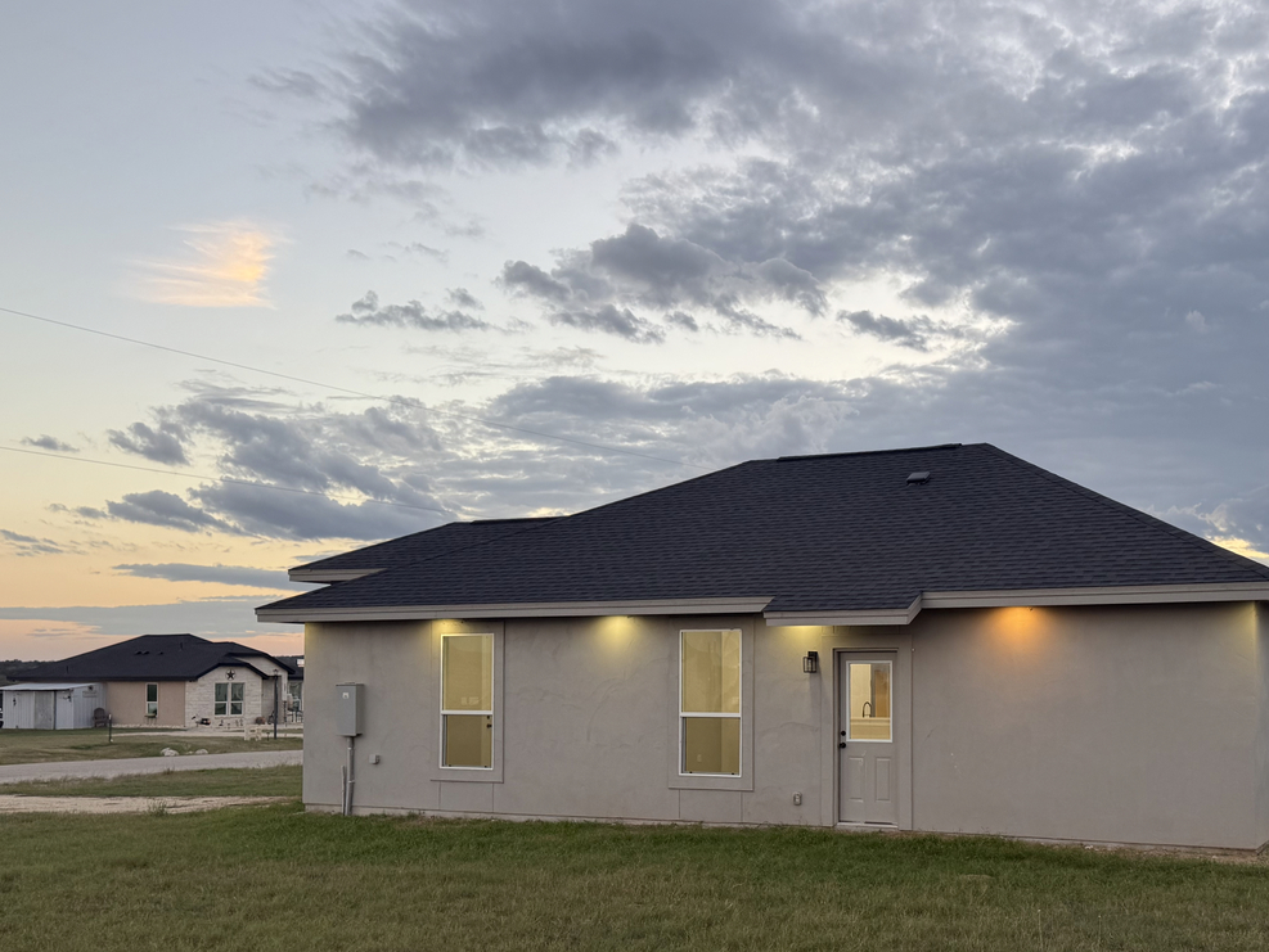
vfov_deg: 40.2
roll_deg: -1.5
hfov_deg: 51.2
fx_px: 1284
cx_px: 887
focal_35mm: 35
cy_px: 641
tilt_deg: +2.1
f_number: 1.78
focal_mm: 6.76
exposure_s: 1/121
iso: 100
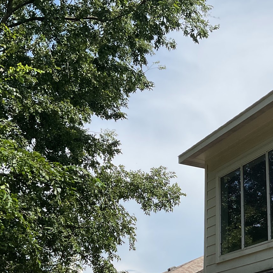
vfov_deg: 27.7
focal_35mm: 61
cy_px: 210
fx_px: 544
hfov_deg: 27.0
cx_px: 257
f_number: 1.8
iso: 16
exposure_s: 1/2058
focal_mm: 3
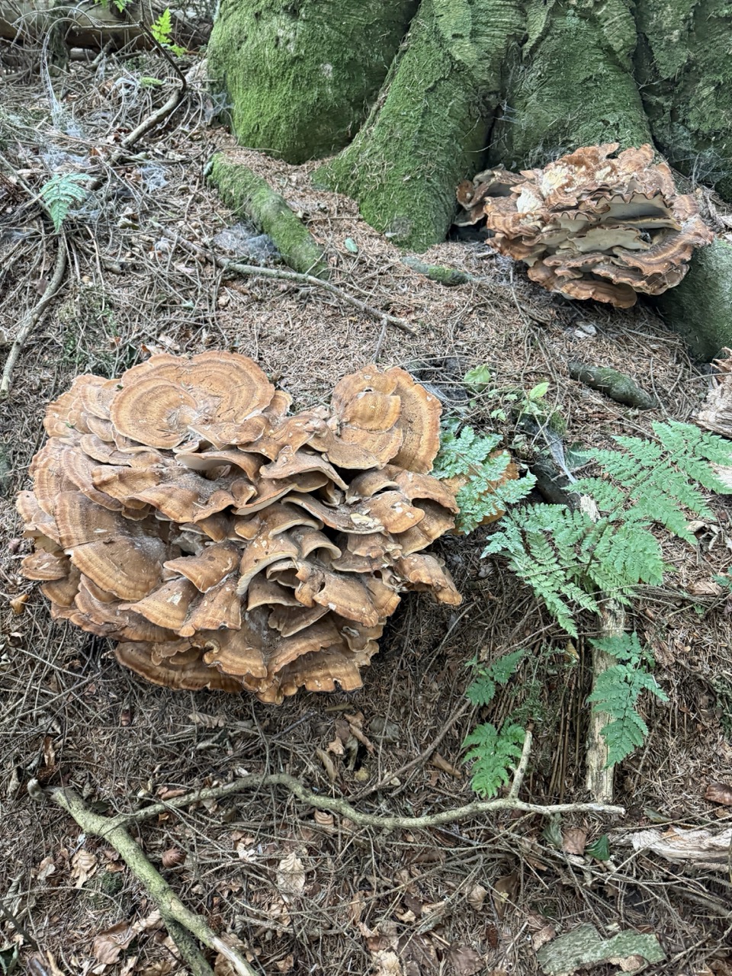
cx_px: 366
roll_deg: -1.5
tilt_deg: -34.5
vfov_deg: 71.6
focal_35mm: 24
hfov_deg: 56.8
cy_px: 488
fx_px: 677
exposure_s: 1/60
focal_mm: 6.76
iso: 640
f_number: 1.78
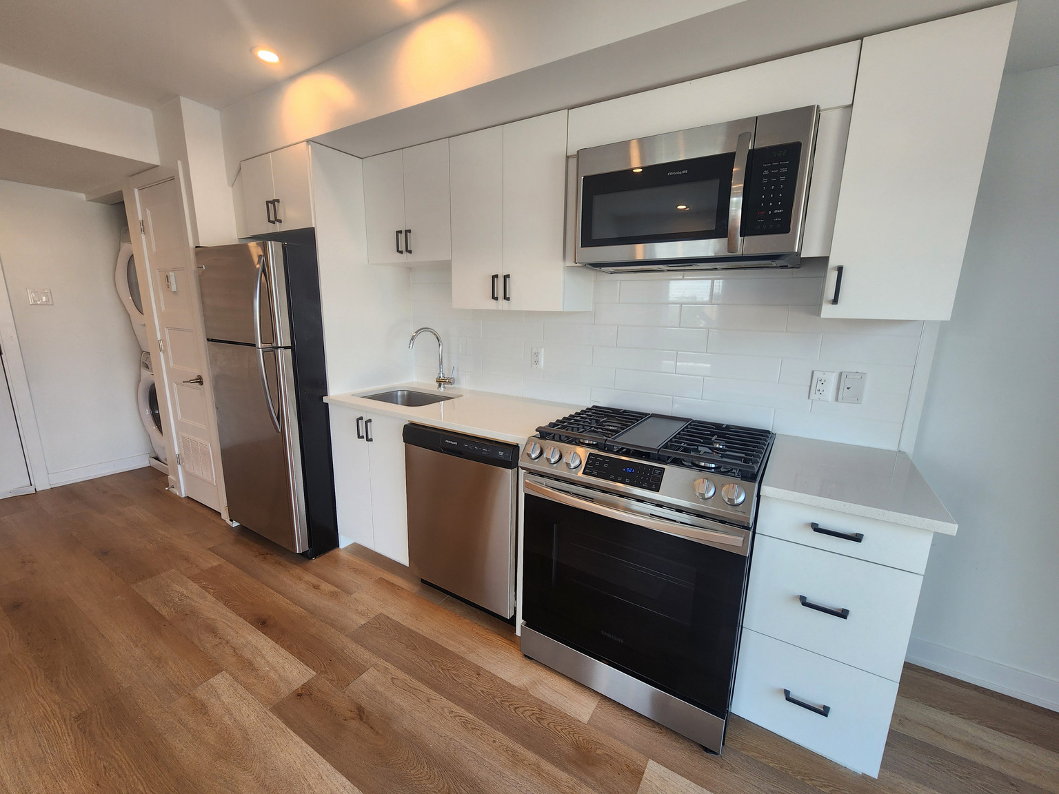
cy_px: 397
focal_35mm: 13
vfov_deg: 89.9
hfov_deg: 106.2
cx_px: 530
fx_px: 398
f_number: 2.2
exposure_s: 1/60
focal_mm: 2.2
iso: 80
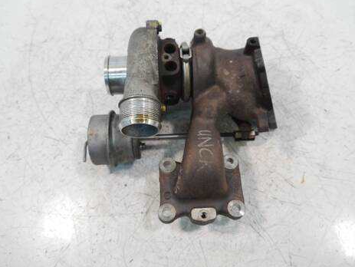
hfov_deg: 61.6
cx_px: 183
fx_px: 298
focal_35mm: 29
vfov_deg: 48.3
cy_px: 130
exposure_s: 1/125
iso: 1250
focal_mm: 14
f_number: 3.5
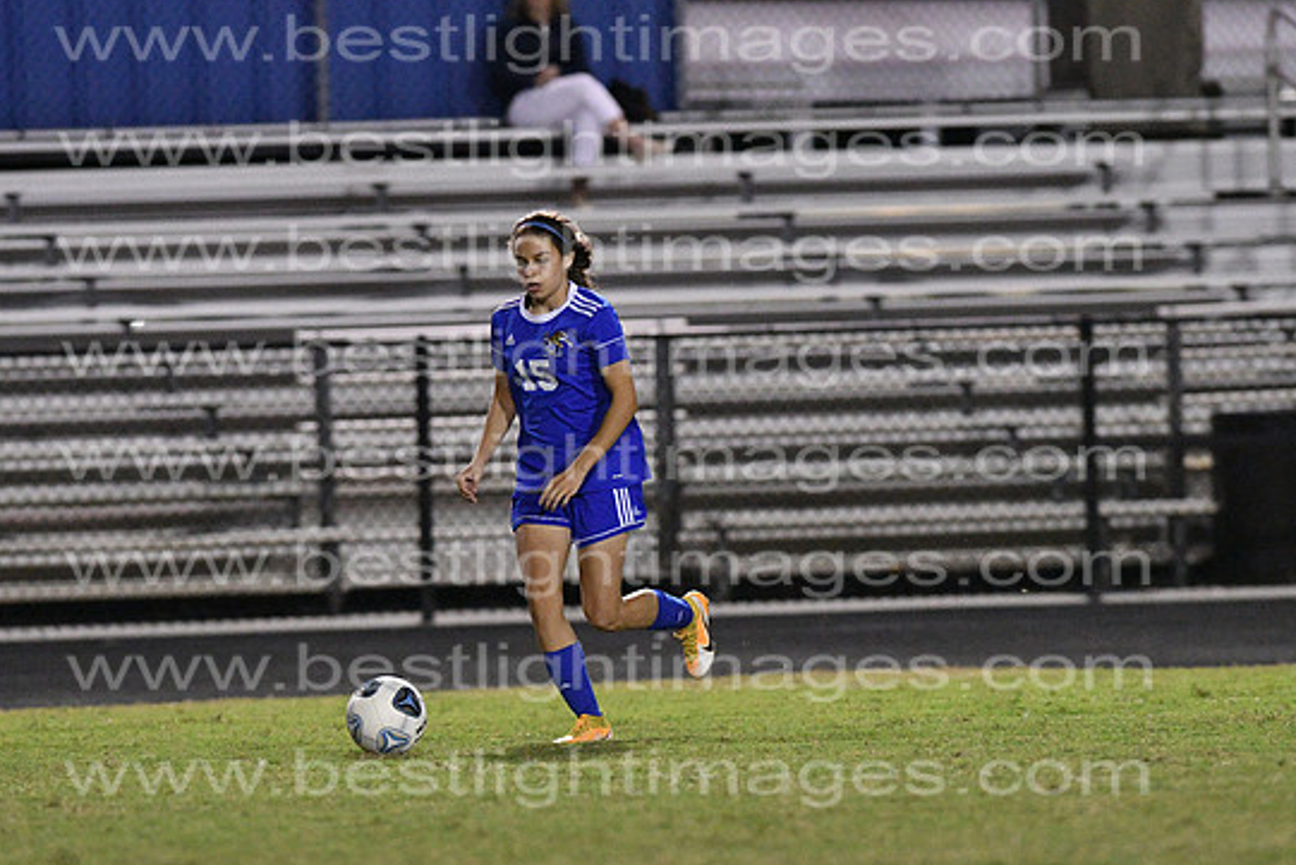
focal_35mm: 482
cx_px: 608
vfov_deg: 2.9
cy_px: 411
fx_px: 17356
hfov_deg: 4.3
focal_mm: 300
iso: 10000
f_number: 3.5
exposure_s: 1/640
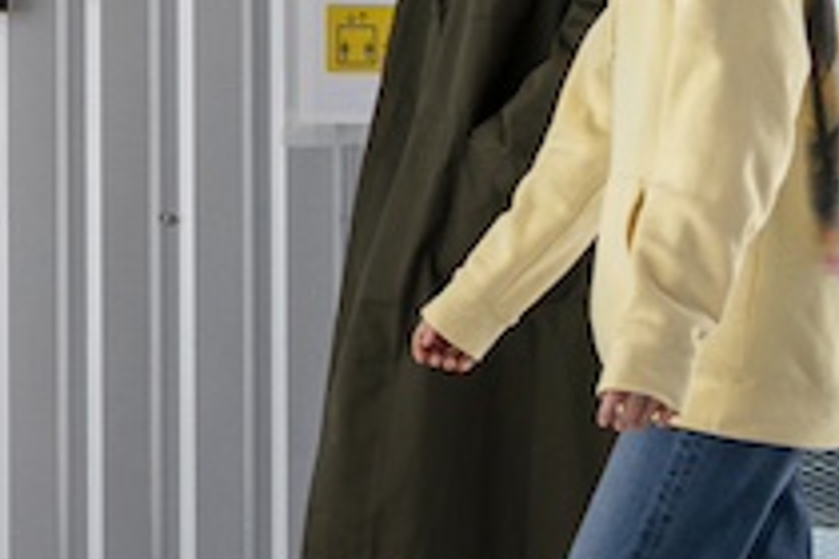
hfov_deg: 12.0
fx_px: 3892
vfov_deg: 8.1
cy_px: -98
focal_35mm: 167
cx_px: -156
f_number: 3.5
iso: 320
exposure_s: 1/320
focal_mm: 35
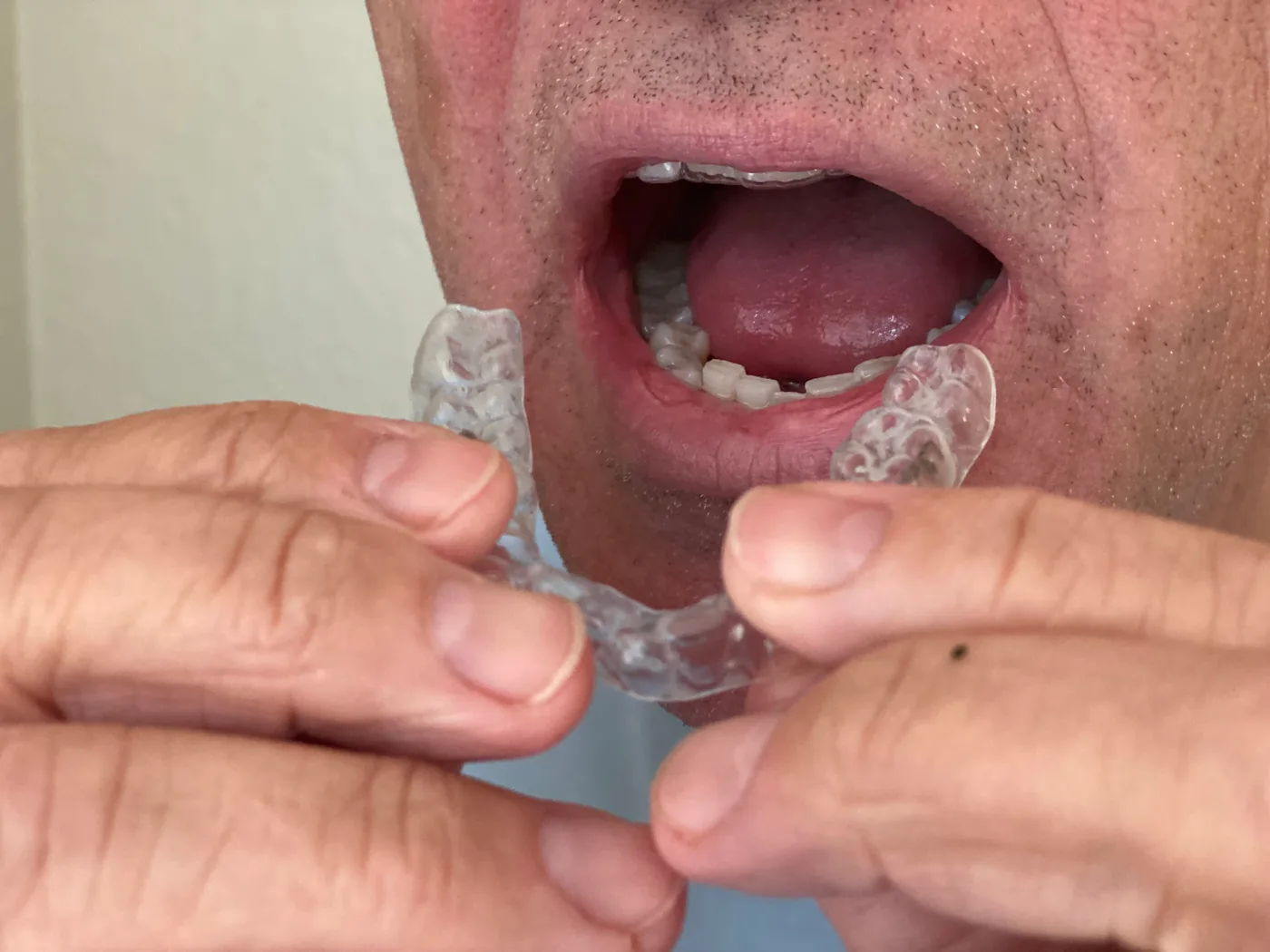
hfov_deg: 36.8
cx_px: 635
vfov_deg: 28.0
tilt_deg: -4.8
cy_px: 476
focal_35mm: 52
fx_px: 1908
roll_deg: +0.8
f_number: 2
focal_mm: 6
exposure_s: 1/40
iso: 250
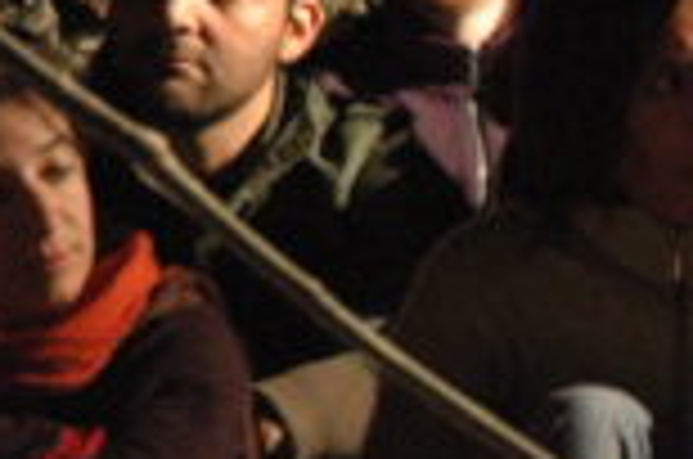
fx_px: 7876
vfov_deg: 3.3
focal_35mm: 410
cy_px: 191
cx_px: 1179
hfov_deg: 5.0
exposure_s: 1/13
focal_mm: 70
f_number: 4.5
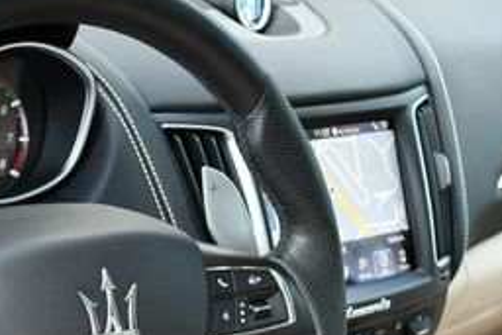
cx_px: 139
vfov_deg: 13.5
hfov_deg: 20.3
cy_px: 341
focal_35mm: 100
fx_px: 1395
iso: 720
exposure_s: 1/250
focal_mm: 20
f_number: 3.8
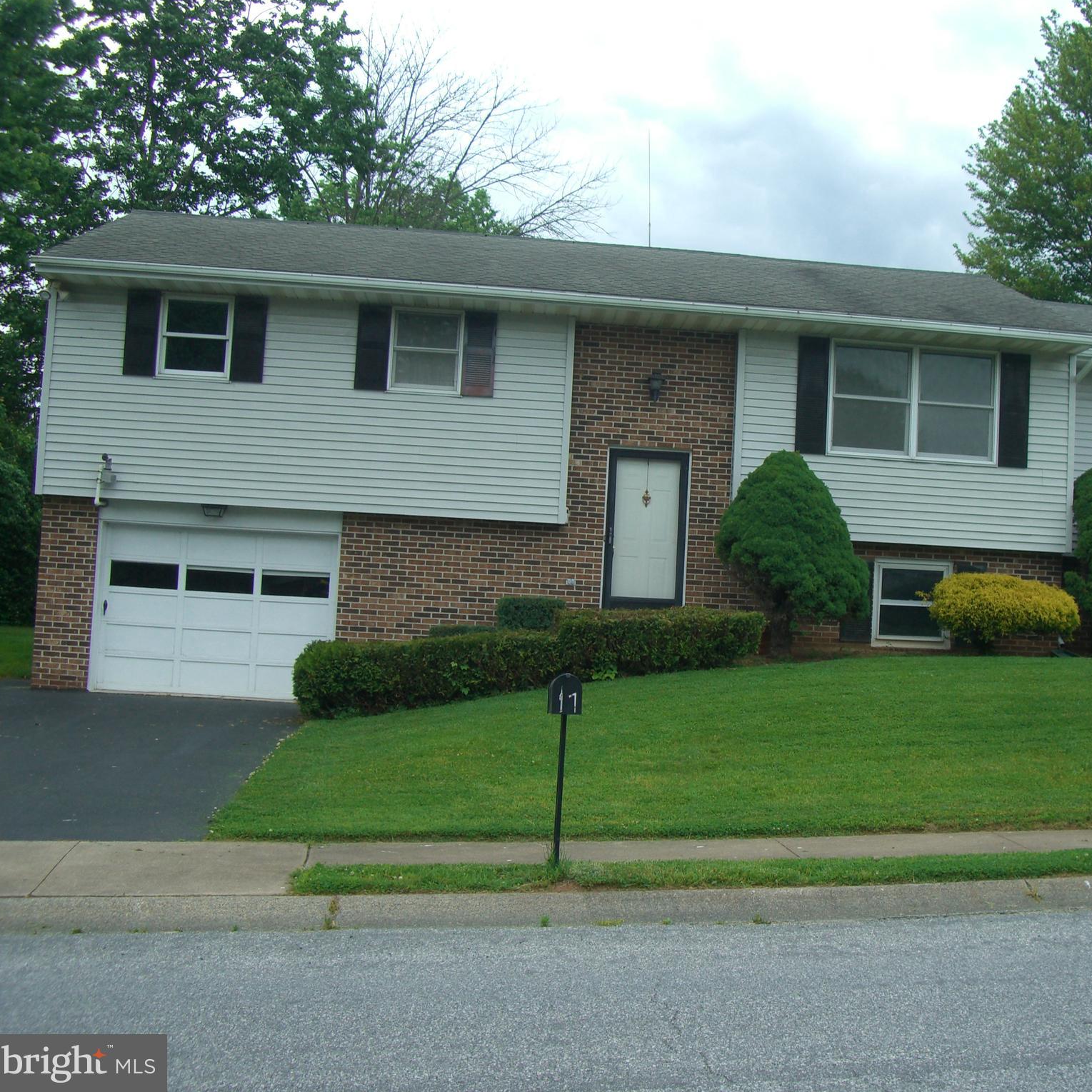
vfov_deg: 37.6
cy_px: 544
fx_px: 1606
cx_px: 720
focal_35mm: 45
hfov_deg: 37.2
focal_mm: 7.9
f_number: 5.6
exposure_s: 1/200
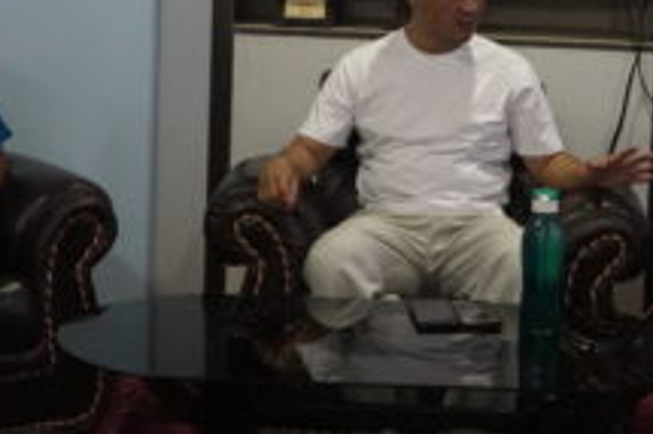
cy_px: 49
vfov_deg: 15.5
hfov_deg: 23.0
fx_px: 1577
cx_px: 550
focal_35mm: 87
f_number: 4
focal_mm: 26
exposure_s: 1/60
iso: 3200
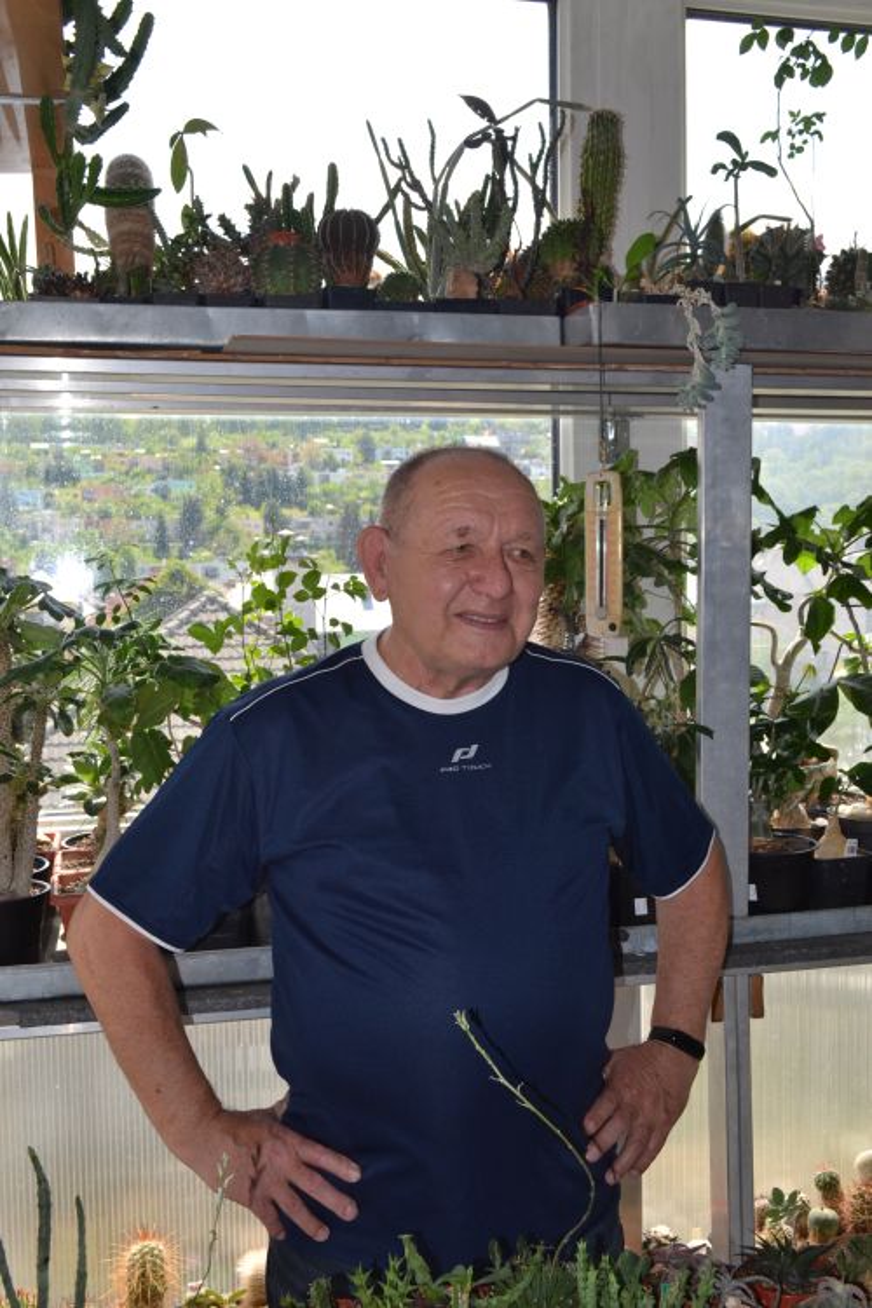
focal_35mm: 36
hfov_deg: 36.9
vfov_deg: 53.1
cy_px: 654
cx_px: 436
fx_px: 1308
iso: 125
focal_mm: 24
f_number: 8
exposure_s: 1/60
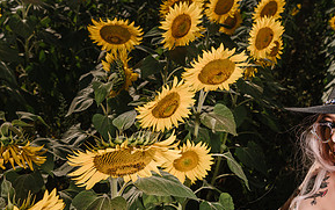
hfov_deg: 41.0
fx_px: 448
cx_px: 167
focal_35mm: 49
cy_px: 131
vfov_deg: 26.3
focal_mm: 24
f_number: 5
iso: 31
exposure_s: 1/250
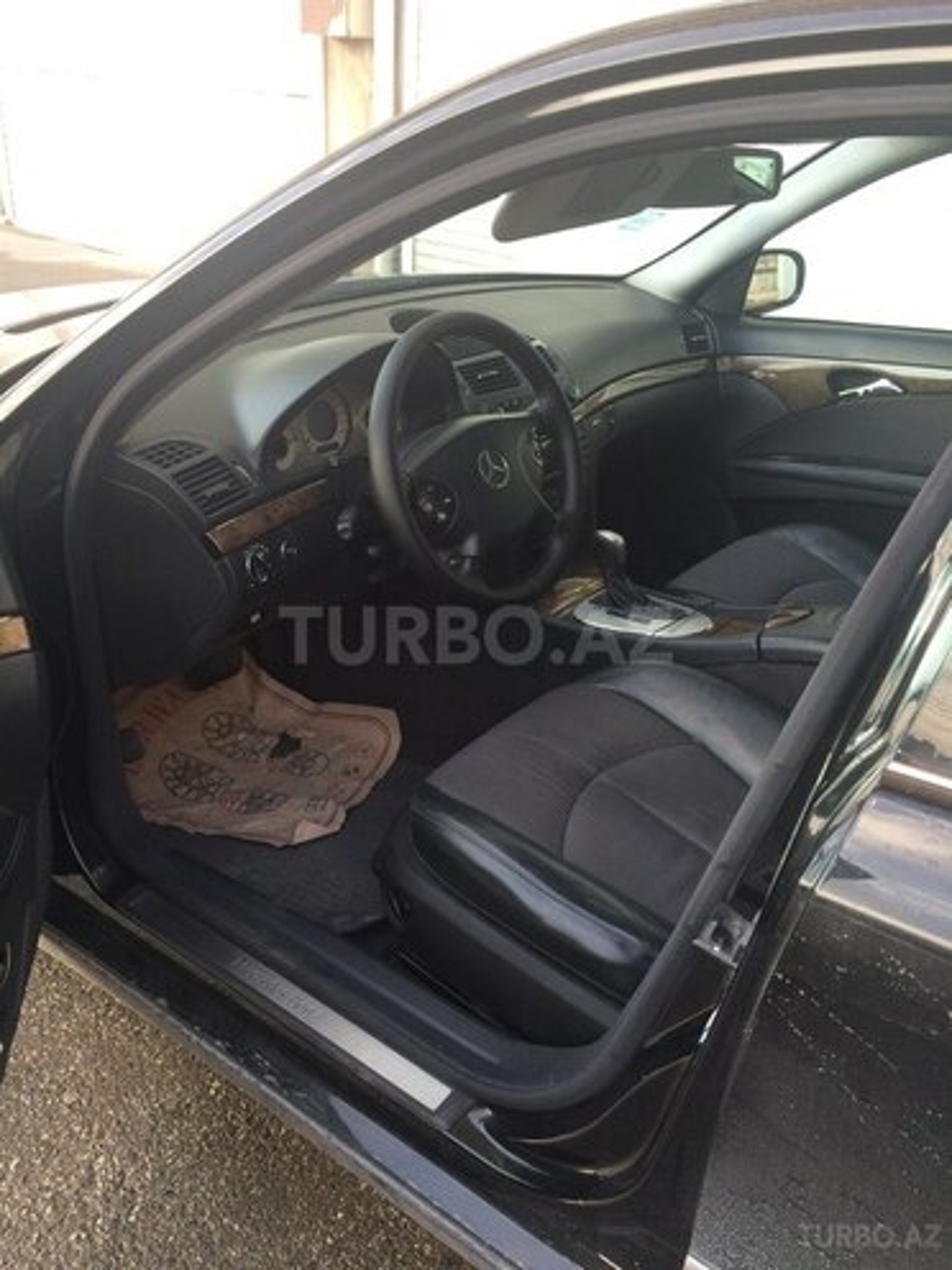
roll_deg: -1.9
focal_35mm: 29
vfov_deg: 61.7
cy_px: 635
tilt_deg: -25.9
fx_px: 1063
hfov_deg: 48.2
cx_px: 476
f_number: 2.2
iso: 50
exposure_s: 1/100
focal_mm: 4.15
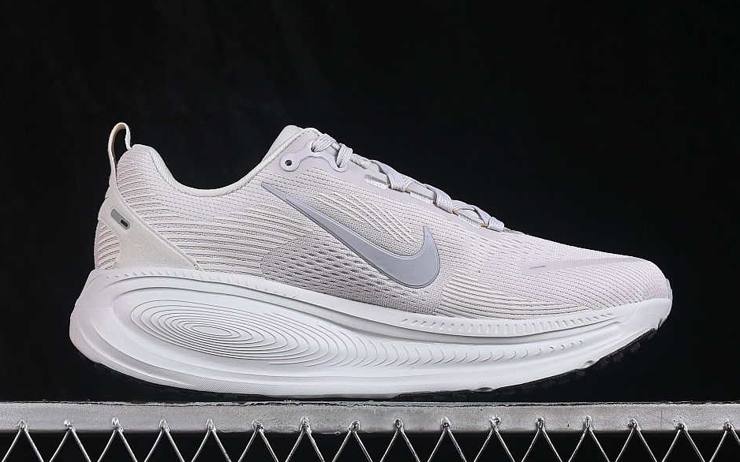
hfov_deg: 23.6
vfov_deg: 14.8
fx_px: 1775
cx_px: 368
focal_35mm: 88
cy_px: 225
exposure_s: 1/80
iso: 160
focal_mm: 50
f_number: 8
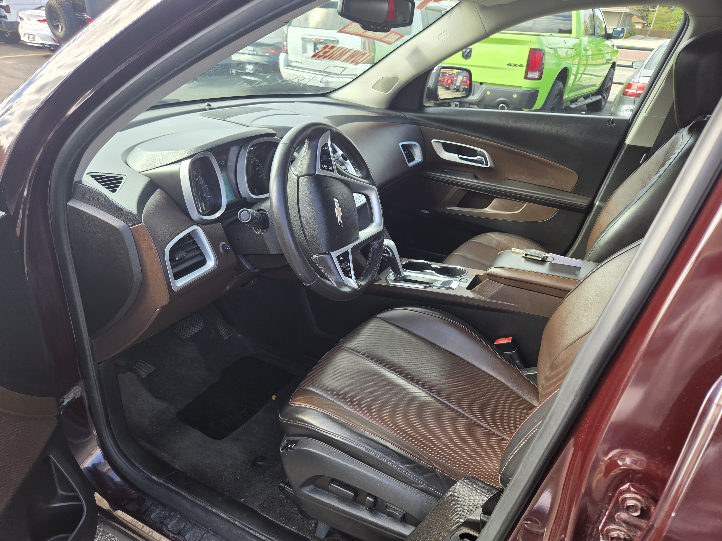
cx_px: 361
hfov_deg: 73.9
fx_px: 480
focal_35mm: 23
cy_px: 270
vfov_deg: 58.9
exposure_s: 1/180
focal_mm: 5.4
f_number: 1.8
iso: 32
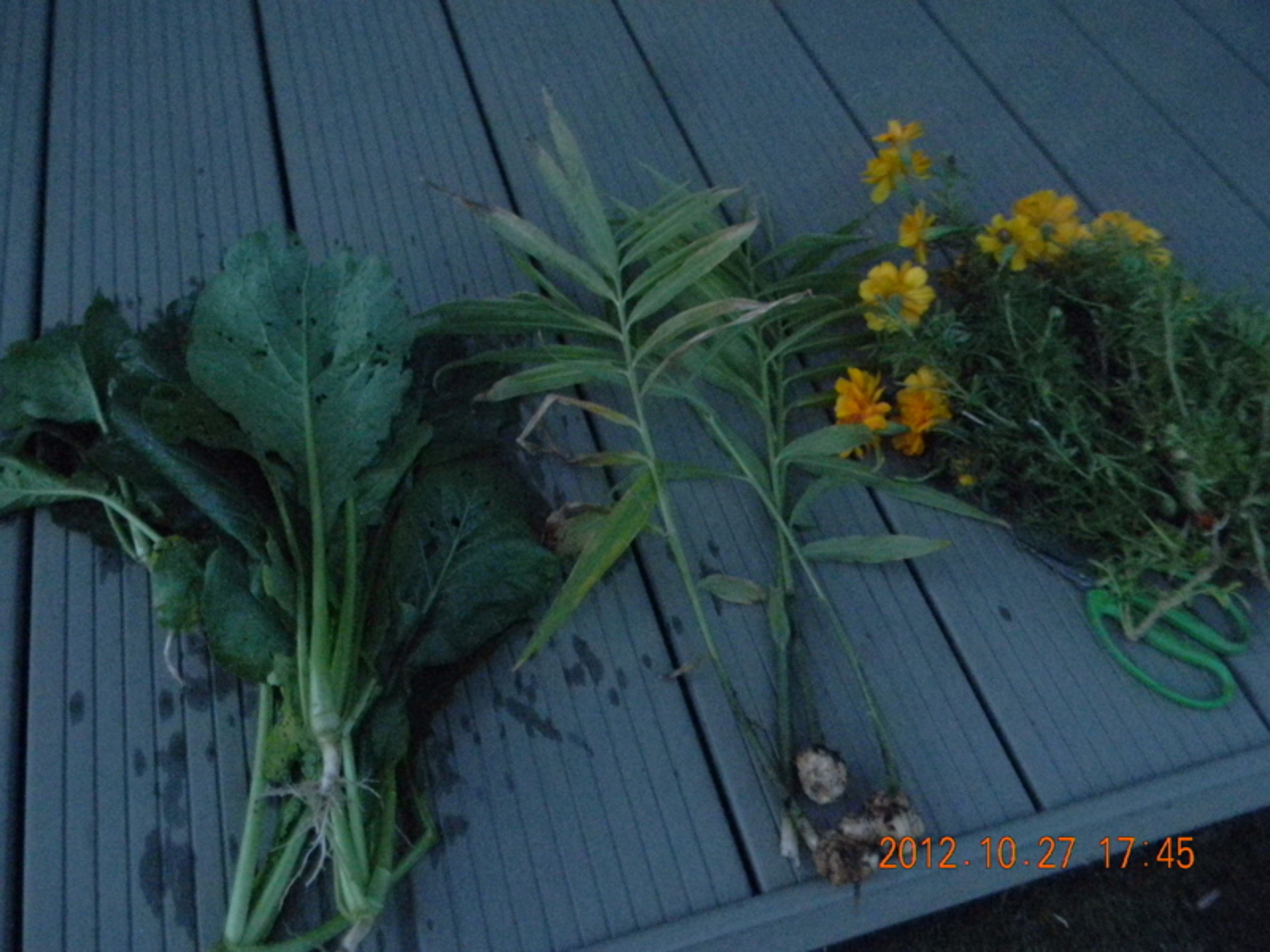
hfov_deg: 63.4
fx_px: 1027
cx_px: 635
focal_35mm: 28
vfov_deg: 49.7
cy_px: 476
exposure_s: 1
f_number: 3.5
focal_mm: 5
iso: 800
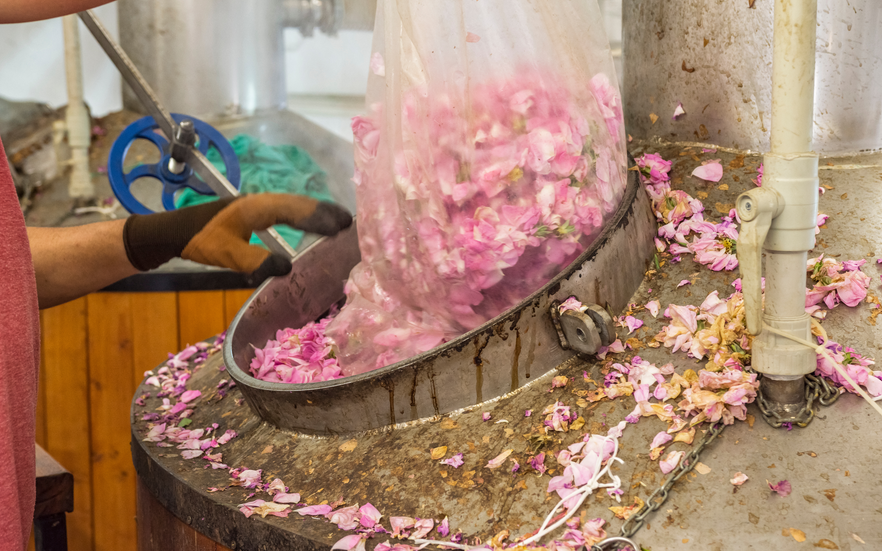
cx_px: 440
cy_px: 292
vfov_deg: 23.7
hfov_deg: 37.2
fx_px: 1310
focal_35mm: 55
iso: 400
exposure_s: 1/50
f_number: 5
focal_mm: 35
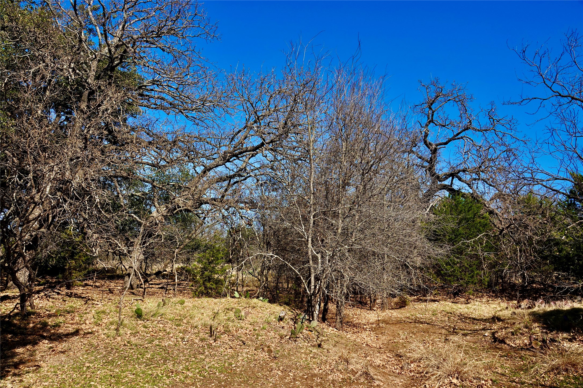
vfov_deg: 45.0
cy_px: 194
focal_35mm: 29
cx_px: 292
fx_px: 470
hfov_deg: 63.7
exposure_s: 1/800
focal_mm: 10.59
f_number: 4
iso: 100
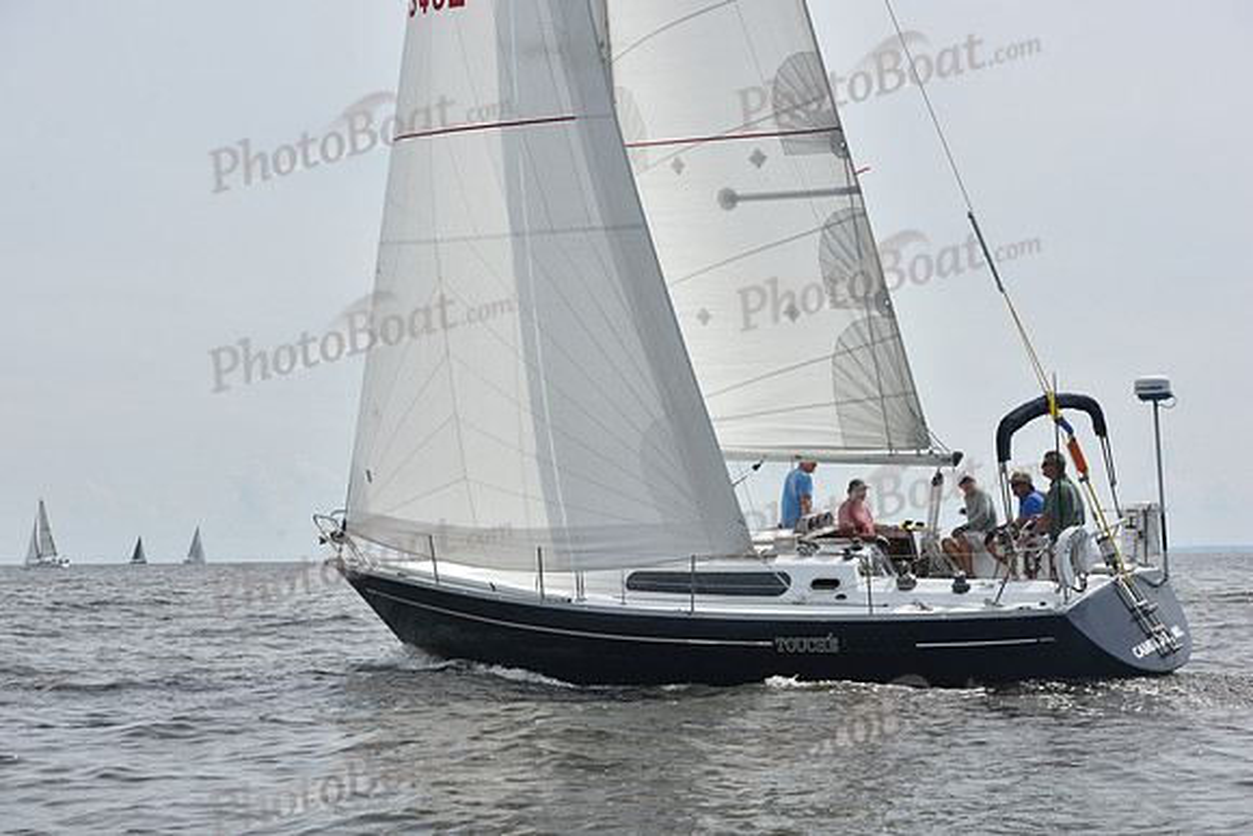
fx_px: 2437
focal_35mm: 70
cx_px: 626
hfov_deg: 28.8
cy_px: 418
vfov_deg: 19.5
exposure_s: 1/1250
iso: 320
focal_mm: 70
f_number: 9
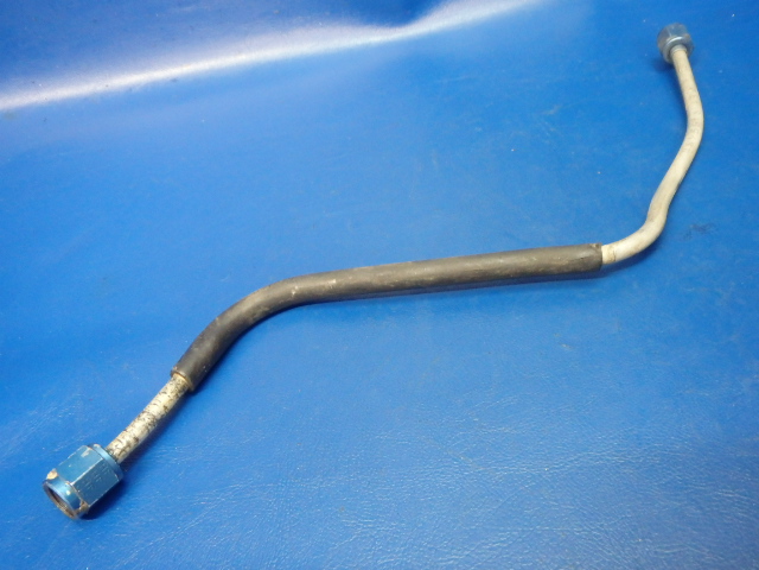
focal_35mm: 28
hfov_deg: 63.4
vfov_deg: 49.7
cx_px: 380
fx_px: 614
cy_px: 285
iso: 800
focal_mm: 5
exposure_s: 1/15
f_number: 3.9
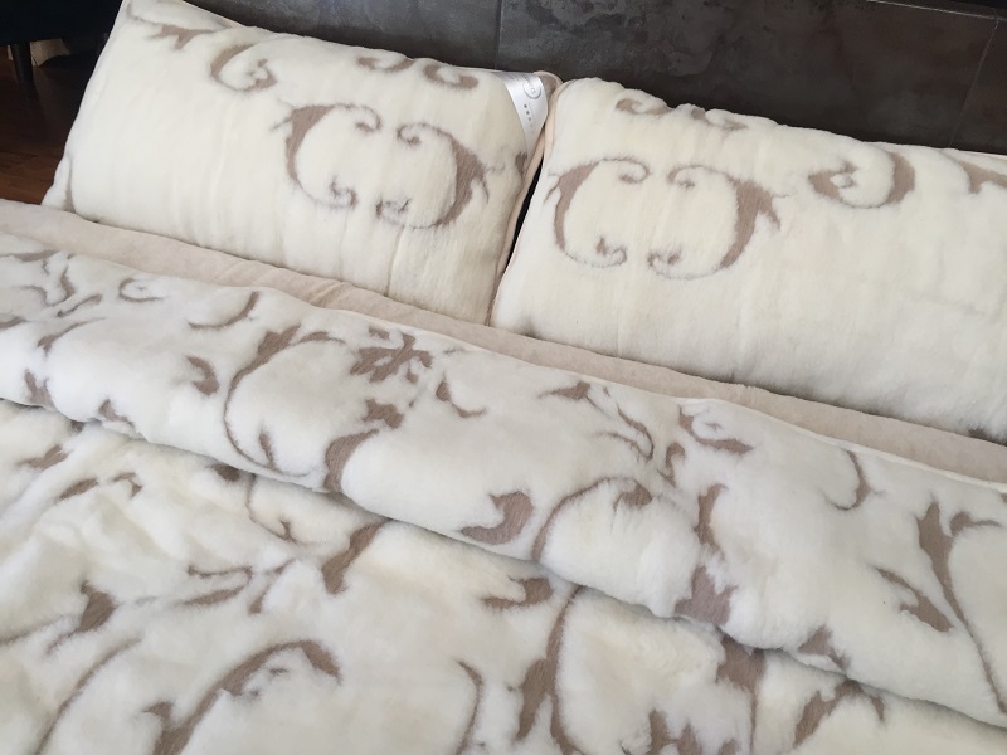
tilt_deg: -34.4
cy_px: 378
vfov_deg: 48.2
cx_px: 504
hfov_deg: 61.7
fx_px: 844
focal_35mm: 29
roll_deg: -5.9
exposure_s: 1/33
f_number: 2.2
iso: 32
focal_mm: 4.15
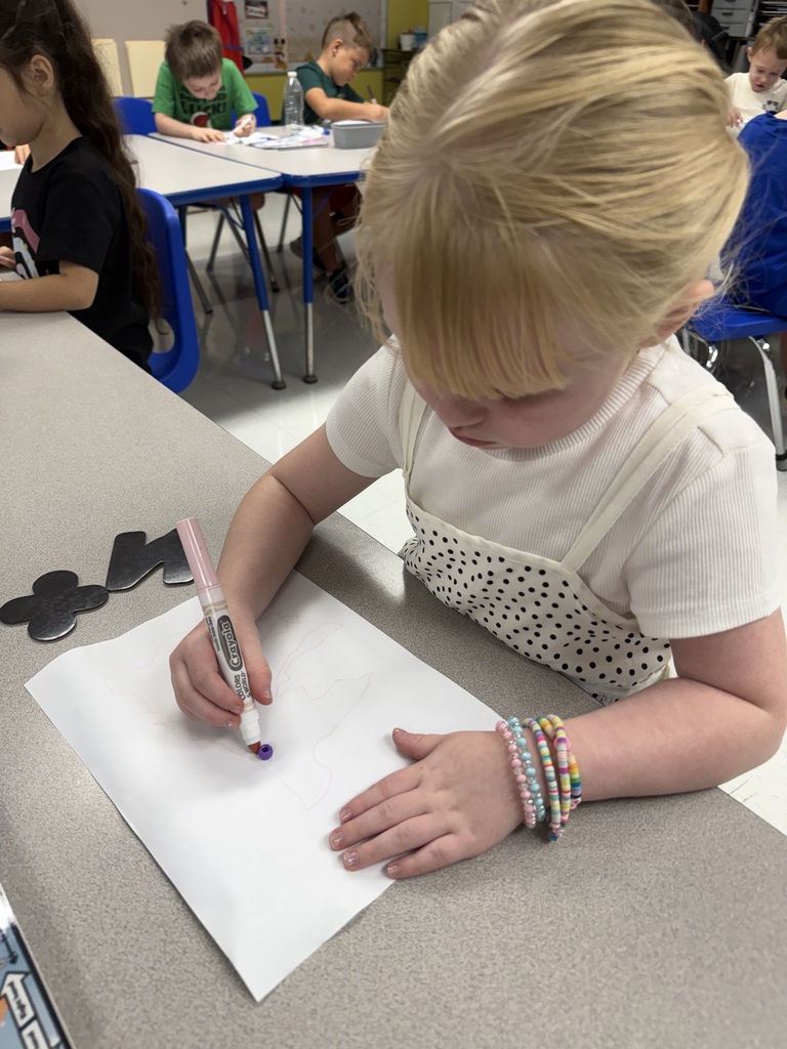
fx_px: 728
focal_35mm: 24
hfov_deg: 56.8
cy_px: 524
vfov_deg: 71.6
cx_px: 394
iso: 125
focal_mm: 6.76
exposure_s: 1/120
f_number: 1.78
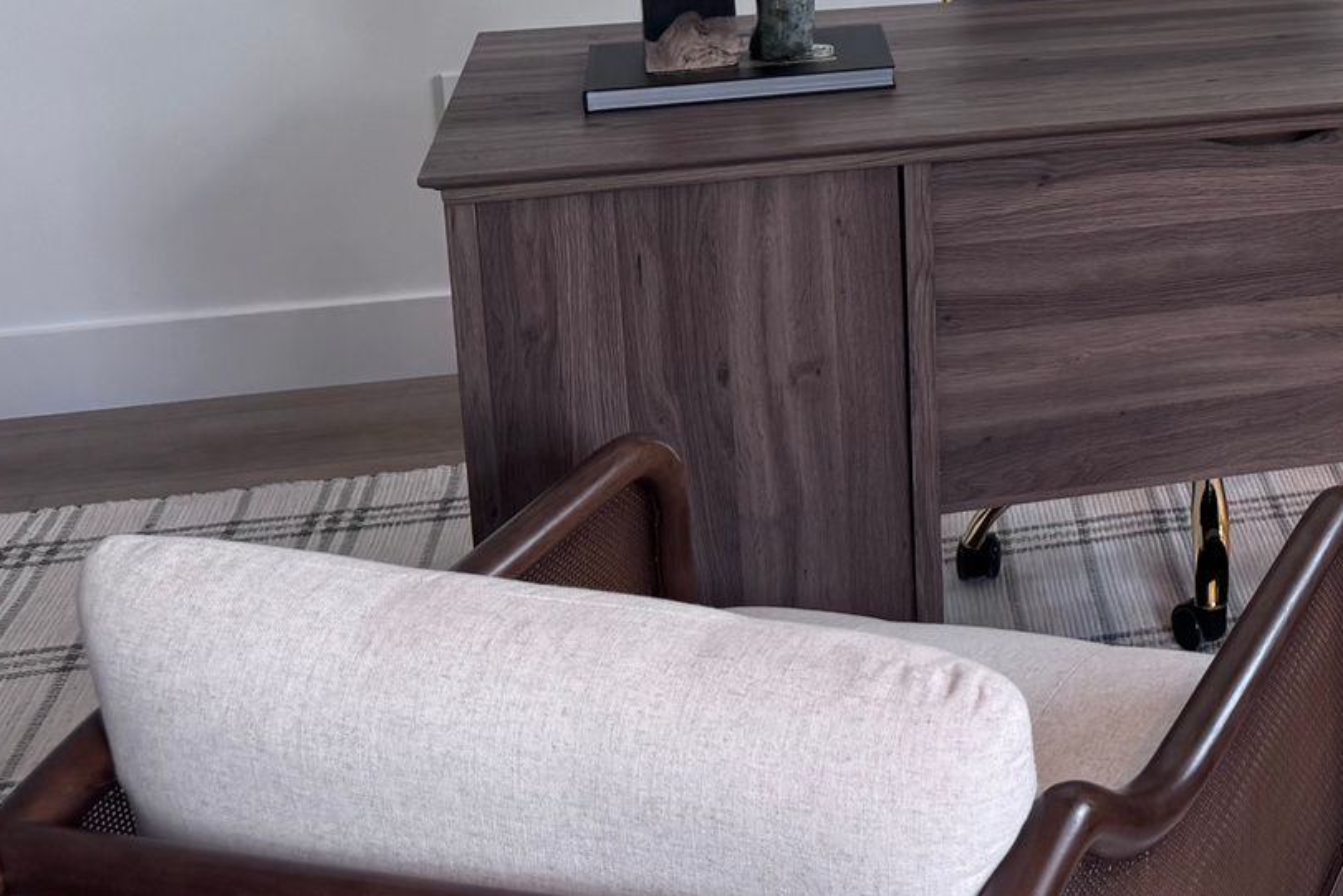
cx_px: 1466
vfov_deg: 20.4
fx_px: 2351
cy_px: -146
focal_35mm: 63
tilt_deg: -10.7
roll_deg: -0.6
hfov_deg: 29.0
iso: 100
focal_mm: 6.76
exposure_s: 1/120
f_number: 1.78
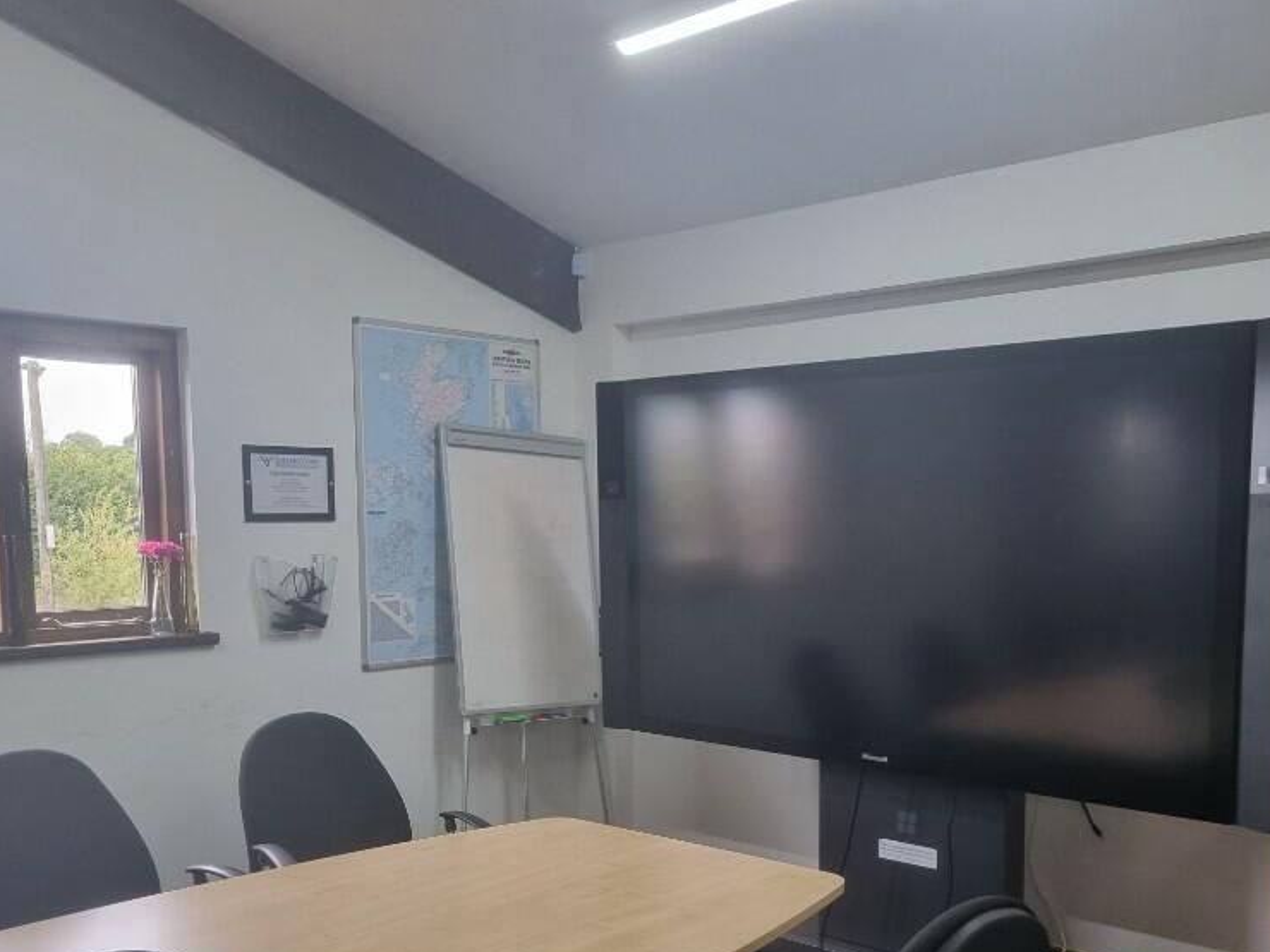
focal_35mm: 36
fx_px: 1321
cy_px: 645
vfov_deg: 39.1
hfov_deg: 51.3
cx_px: 654
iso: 80
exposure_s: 1/100
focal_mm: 5.4
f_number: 1.8
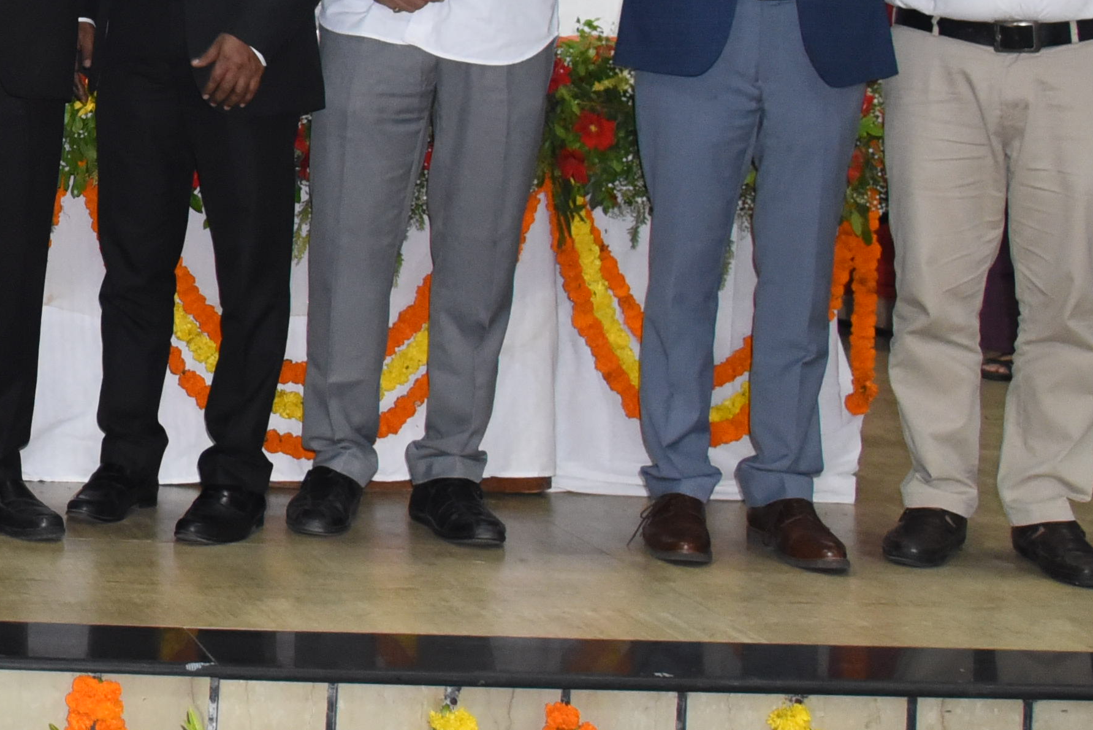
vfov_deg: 16.1
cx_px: -419
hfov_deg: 21.9
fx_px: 2460
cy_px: -179
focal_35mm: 81
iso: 3200
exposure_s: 1/100
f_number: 4.5
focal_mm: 24
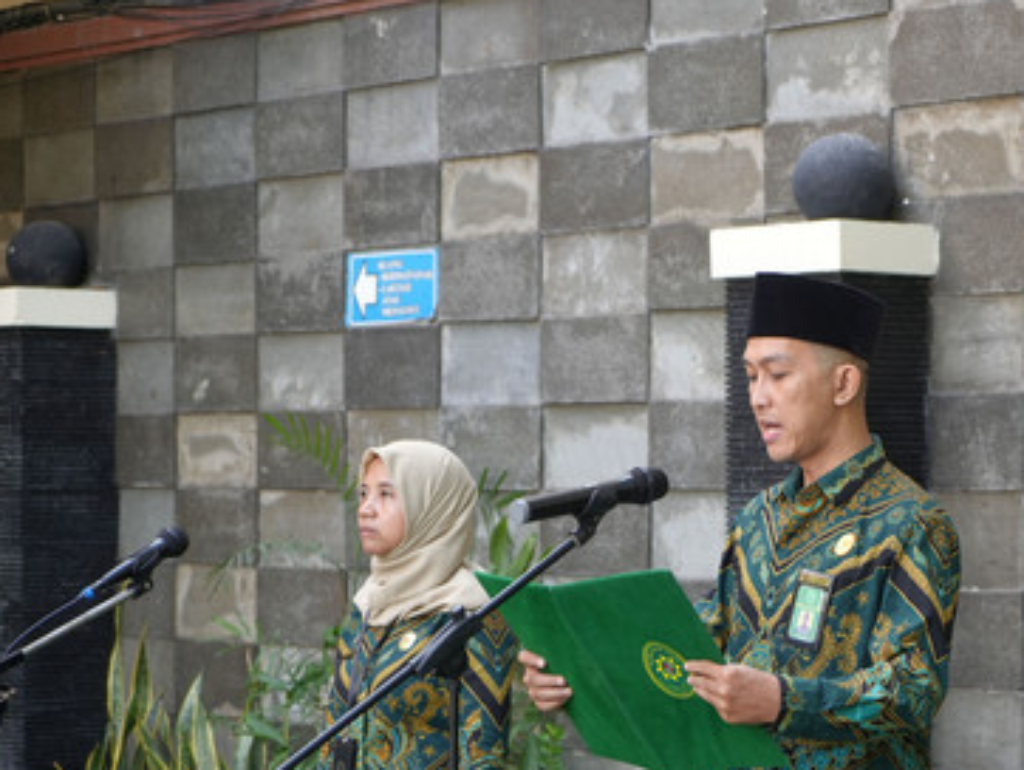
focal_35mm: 119
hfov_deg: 16.4
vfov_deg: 12.4
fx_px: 3523
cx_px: 823
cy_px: 596
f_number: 4
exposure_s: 1/160
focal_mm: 70
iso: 400
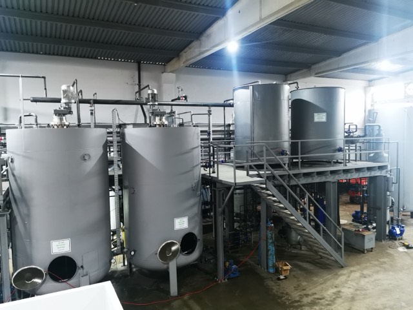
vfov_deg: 51.4
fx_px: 322
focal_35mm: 27
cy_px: 155
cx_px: 206
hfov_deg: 65.3
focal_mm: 5.56
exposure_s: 1/40
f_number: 1.6
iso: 500
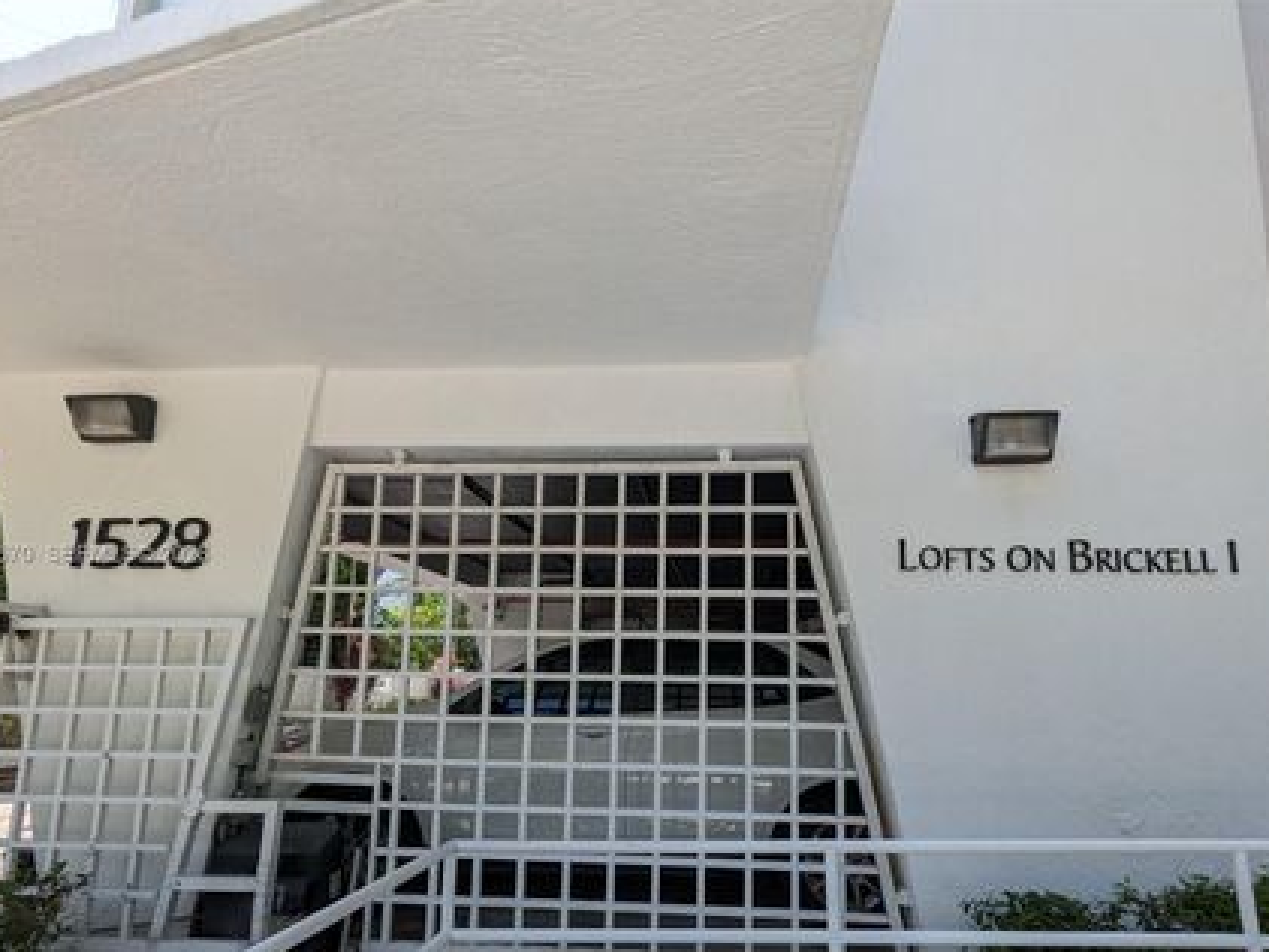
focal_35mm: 19
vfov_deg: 68.2
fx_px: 697
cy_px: 556
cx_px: 669
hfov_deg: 84.6
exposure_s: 1/500
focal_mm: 2.35
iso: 46
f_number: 2.2
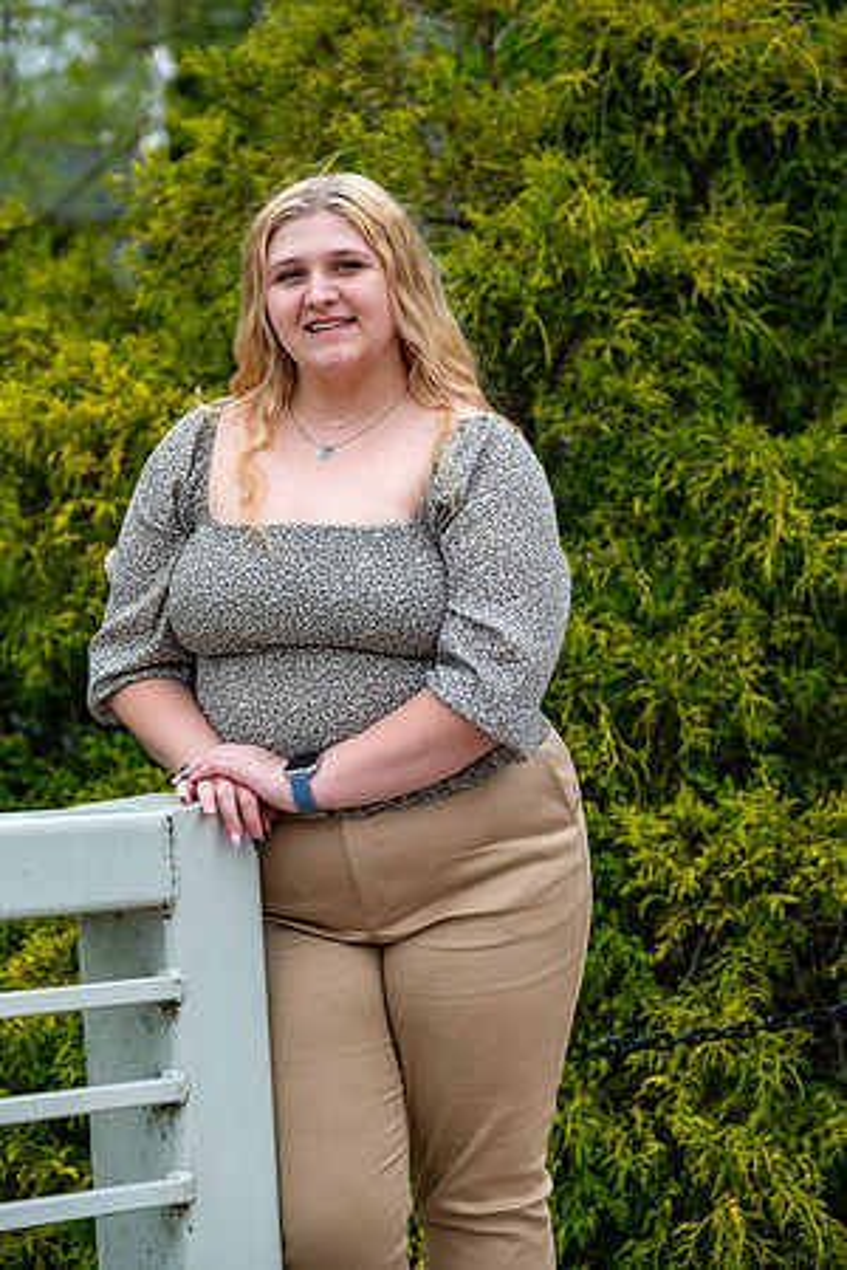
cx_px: 424
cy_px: 635
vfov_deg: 15.6
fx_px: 4623
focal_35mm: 131
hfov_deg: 10.5
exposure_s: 1/500
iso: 250
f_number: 4
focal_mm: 87.1
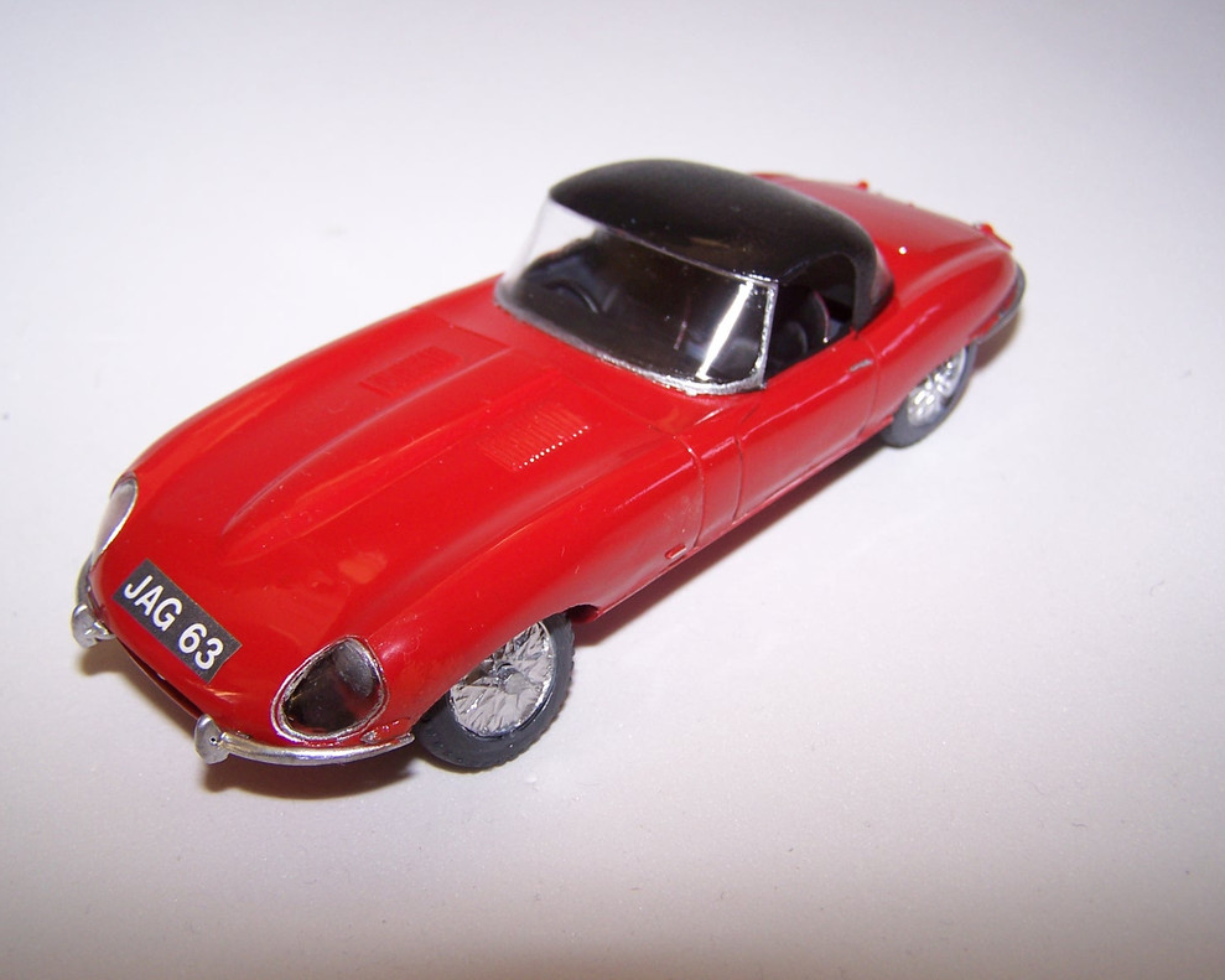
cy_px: 494
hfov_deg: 45.8
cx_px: 590
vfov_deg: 37.3
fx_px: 1450
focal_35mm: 40
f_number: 2.8
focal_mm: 6.3
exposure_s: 1/60
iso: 80
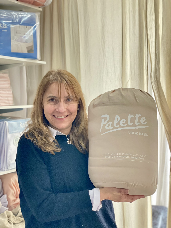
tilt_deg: +0.3
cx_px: 86
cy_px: 114
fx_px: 343
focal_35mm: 52
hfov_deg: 28.0
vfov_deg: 36.8
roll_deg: +1.7
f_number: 2
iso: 160
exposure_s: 1/122
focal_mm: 6
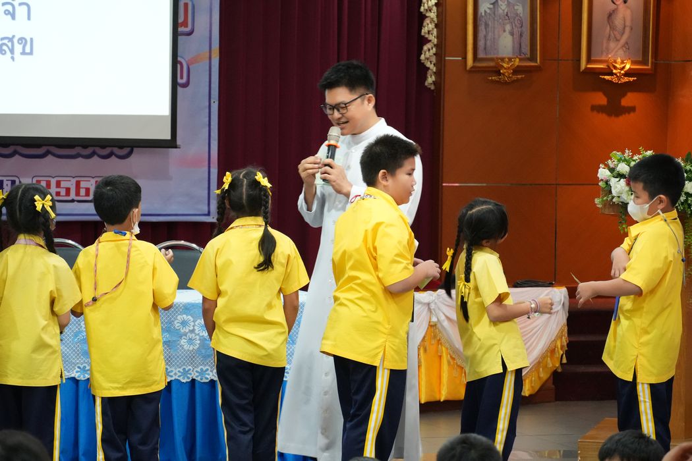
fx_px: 2739
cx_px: 346
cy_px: 230
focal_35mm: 142
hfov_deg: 14.4
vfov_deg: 9.6
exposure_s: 1/80
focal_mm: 95
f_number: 5.6
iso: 4000
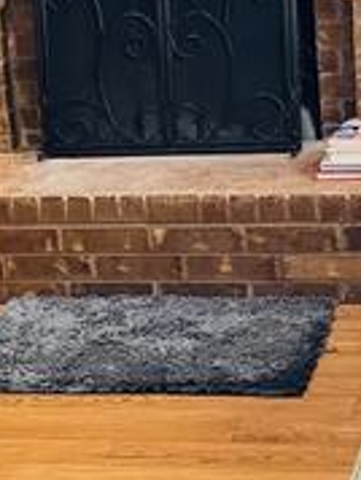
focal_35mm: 112
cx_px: 232
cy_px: 143
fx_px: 1554
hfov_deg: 13.2
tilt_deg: -11.8
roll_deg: +4.4
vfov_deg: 17.5
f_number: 1.6
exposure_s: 1/60
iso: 200
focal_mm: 4.2
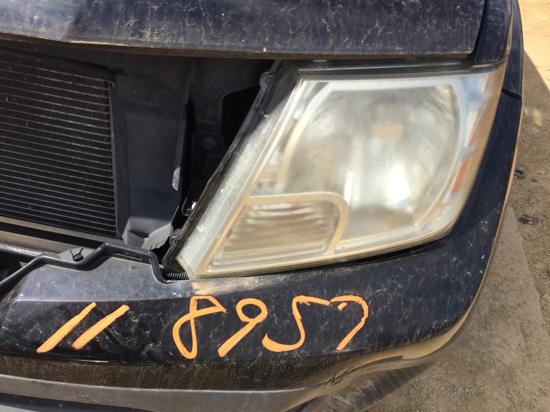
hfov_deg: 61.7
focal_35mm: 29
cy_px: 206
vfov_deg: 48.2
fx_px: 461
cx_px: 275
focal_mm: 4.15
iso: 32
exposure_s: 1/1325
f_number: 2.2
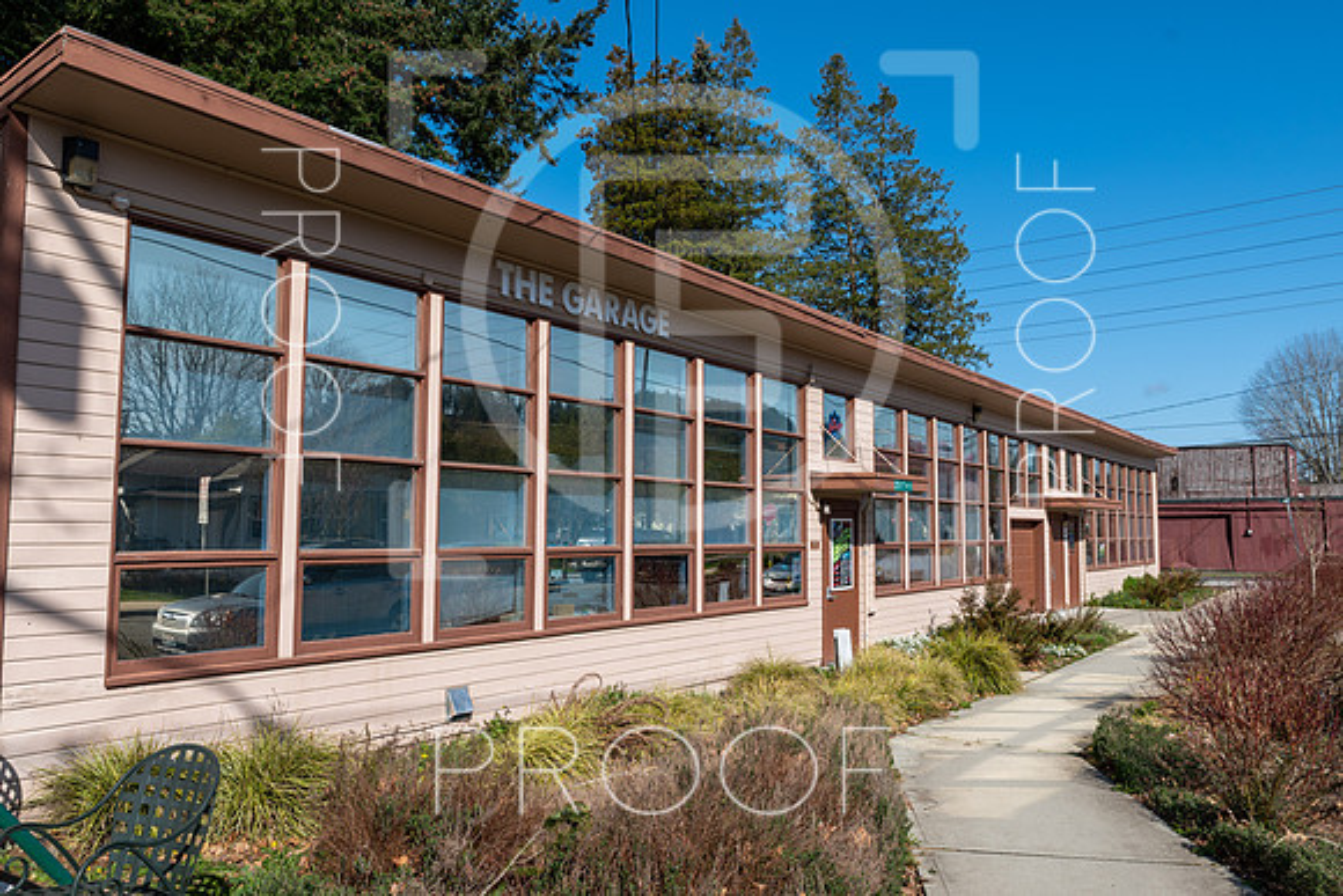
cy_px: 448
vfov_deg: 46.4
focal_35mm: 28
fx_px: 1045
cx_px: 672
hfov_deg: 65.5
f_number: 9
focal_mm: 26
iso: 100
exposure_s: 1/320
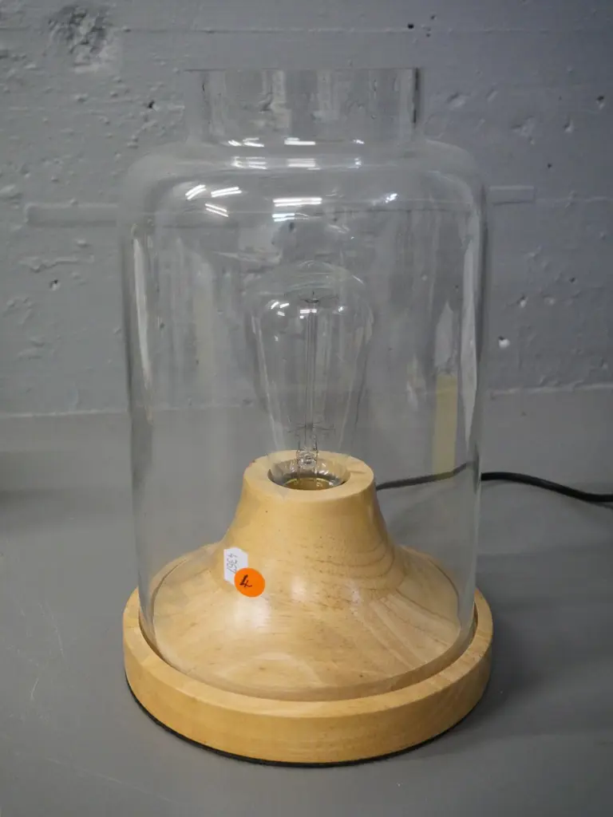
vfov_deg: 42.9
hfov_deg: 32.9
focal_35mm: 44
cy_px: 408
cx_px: 306
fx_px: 1039
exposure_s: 1/125
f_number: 5
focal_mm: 22
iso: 3200
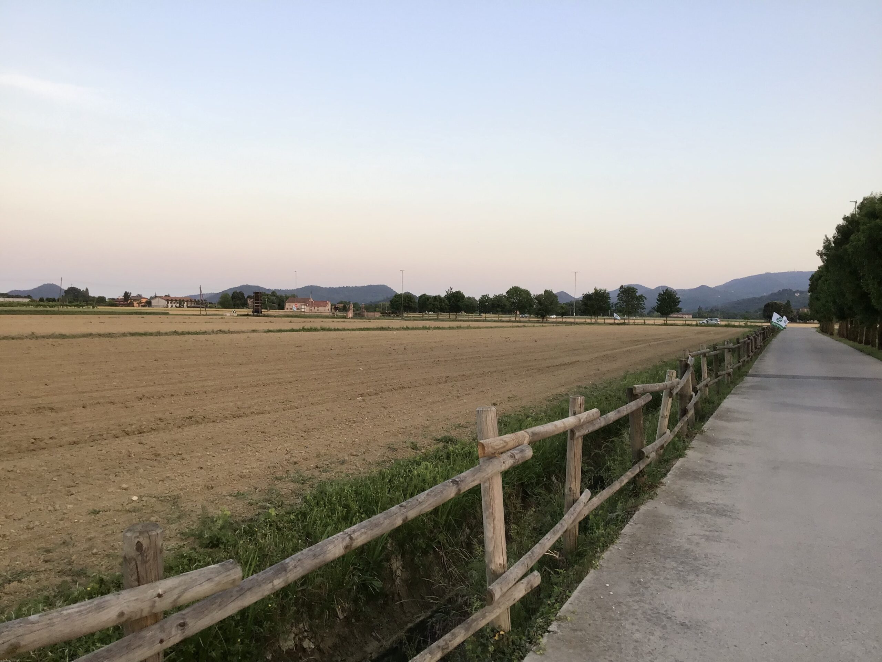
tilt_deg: -1.7
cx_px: 441
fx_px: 790
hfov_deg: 58.4
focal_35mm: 31
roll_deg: -1.4
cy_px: 331
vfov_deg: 45.4
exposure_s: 1/100
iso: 25
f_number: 2.4
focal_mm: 3.3
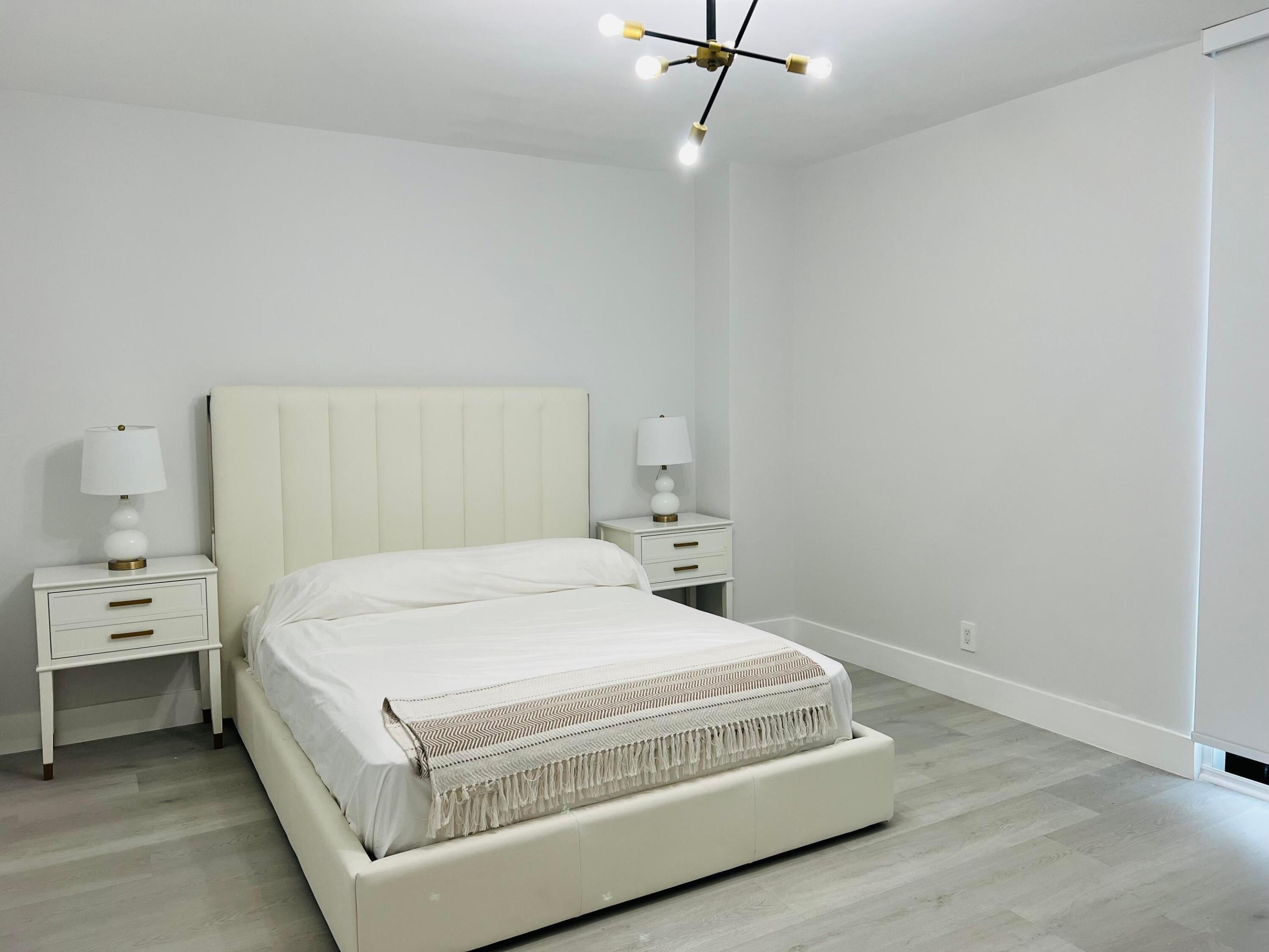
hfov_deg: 67.3
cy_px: 476
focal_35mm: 26
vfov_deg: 53.1
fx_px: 953
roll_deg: +0.5
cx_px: 634
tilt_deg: -5.2
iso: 100
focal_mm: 5.7
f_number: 1.5
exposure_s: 1/120
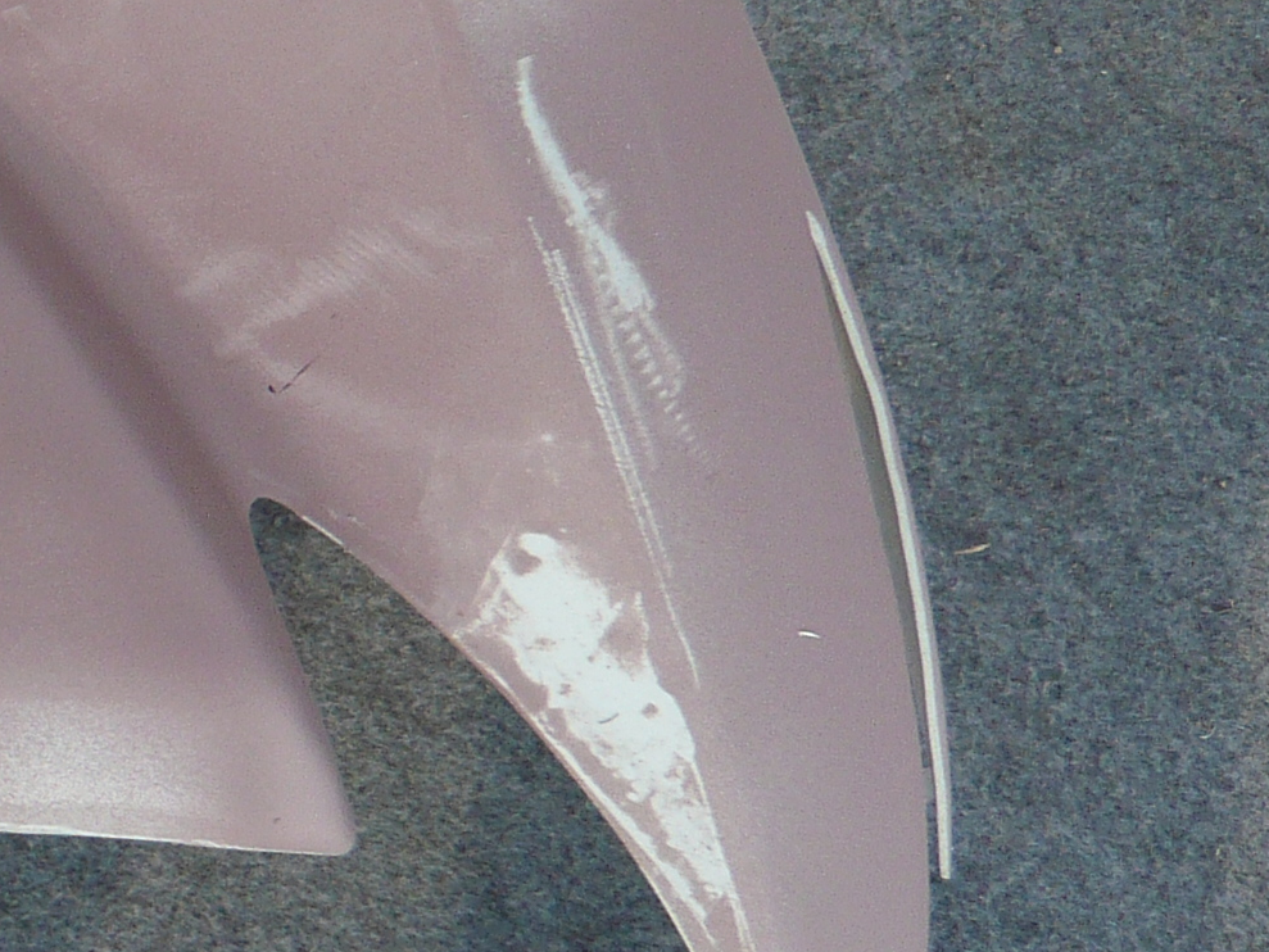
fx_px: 3190
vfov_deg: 17.0
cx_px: -671
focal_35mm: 87
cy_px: 420
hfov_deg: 19.4
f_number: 2.8
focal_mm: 4.6
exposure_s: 1/320
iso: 100
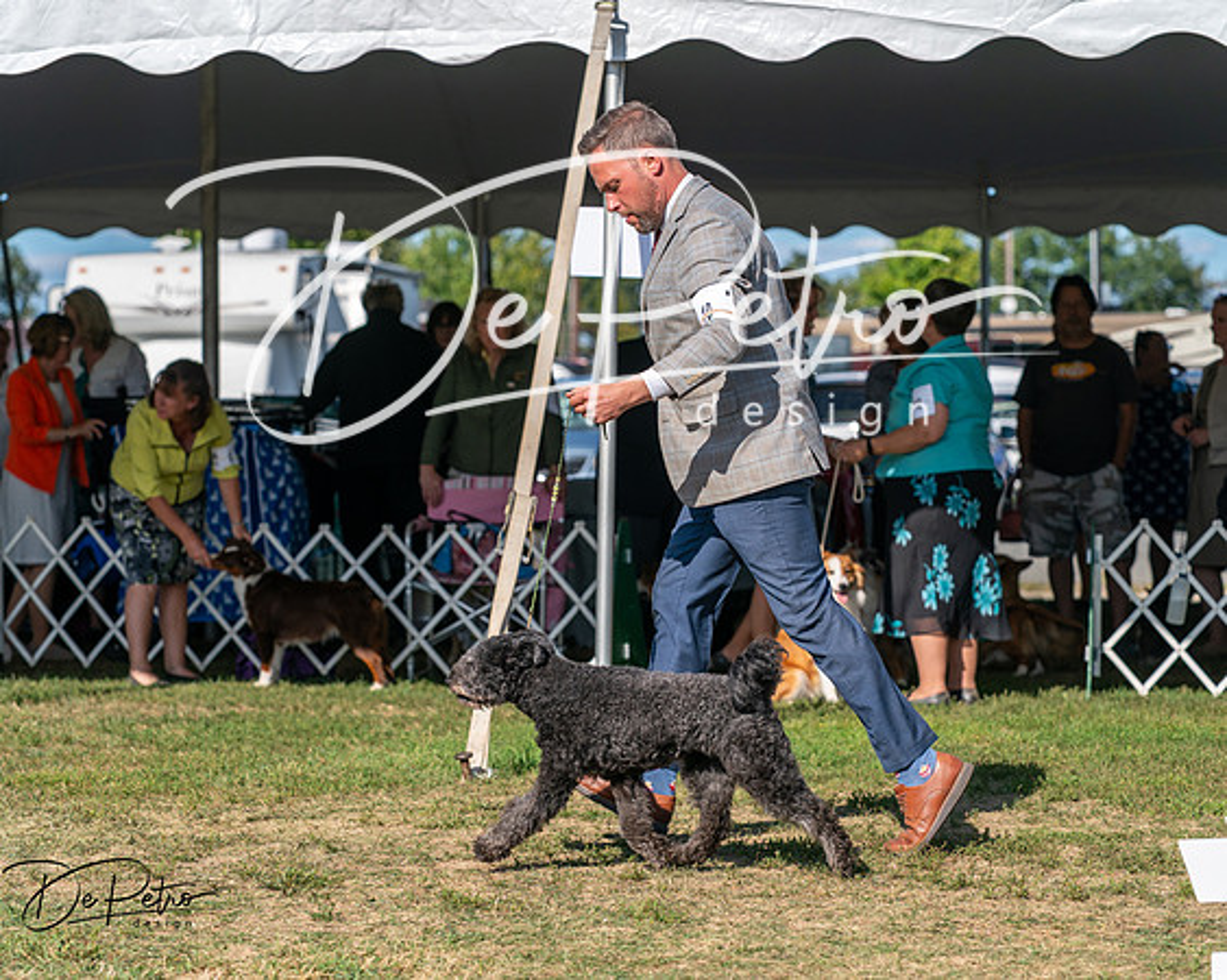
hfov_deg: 16.4
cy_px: 490
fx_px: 4252
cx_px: 614
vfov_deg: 13.2
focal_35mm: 117
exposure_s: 1/1250
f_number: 4.5
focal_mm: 104
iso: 100
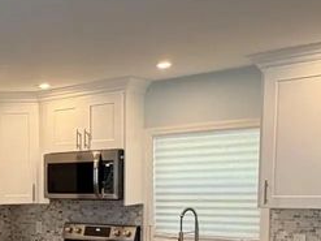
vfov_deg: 24.1
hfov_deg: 30.2
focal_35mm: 58
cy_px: 241
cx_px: -21
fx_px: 538
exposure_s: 1/120
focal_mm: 2.22
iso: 250
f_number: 2.2
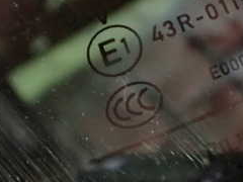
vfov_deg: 19.4
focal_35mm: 75
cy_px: 37
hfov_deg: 25.0
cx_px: 232
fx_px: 526
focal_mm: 5.4
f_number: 2.3
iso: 1250
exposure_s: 1/30
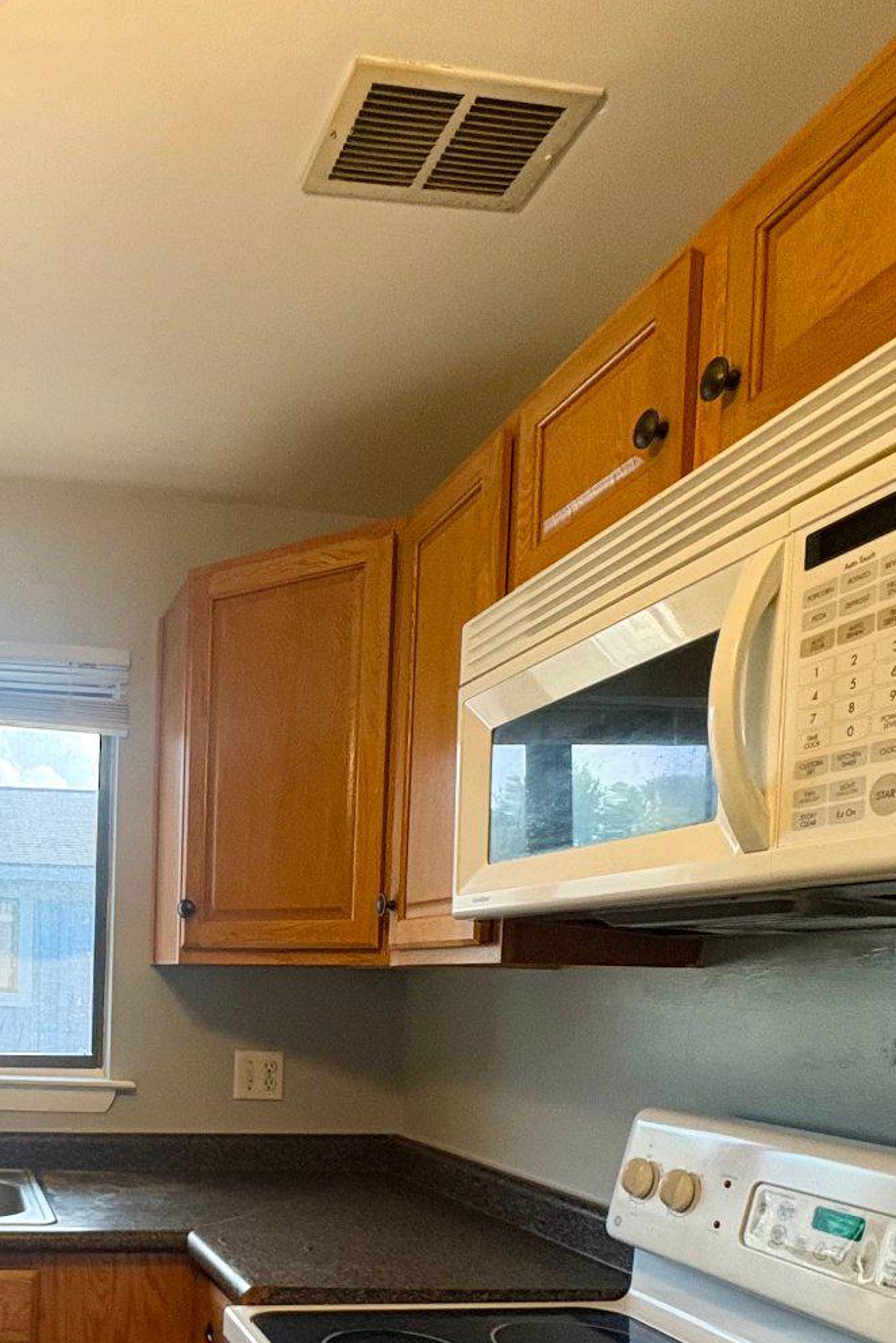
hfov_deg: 39.8
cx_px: 59
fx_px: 1120
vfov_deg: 58.3
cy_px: 1030
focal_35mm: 30
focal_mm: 2.22
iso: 250
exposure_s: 1/120
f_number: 2.2
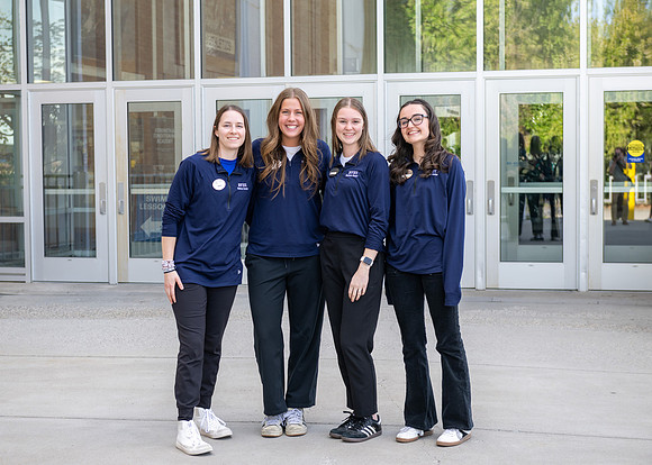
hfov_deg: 29.7
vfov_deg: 21.5
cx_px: 282
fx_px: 1227
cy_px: 227
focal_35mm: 66
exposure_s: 1/250
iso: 200
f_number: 4
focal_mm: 58
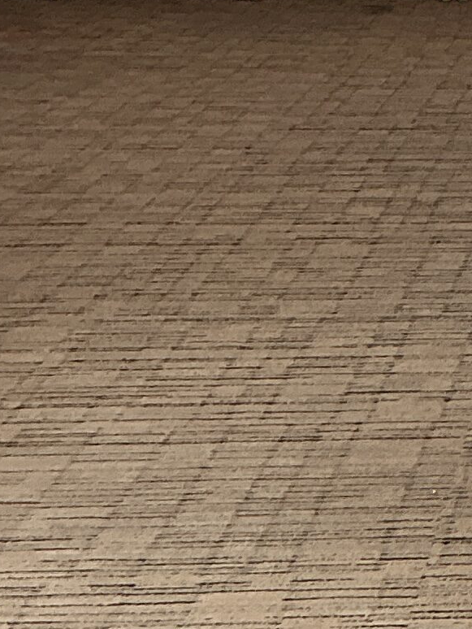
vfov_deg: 13.1
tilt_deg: -11.0
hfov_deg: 9.2
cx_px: 946
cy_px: 229
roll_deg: -0.2
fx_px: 2744
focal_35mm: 151
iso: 50
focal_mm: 3
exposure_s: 1/50
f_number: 1.8
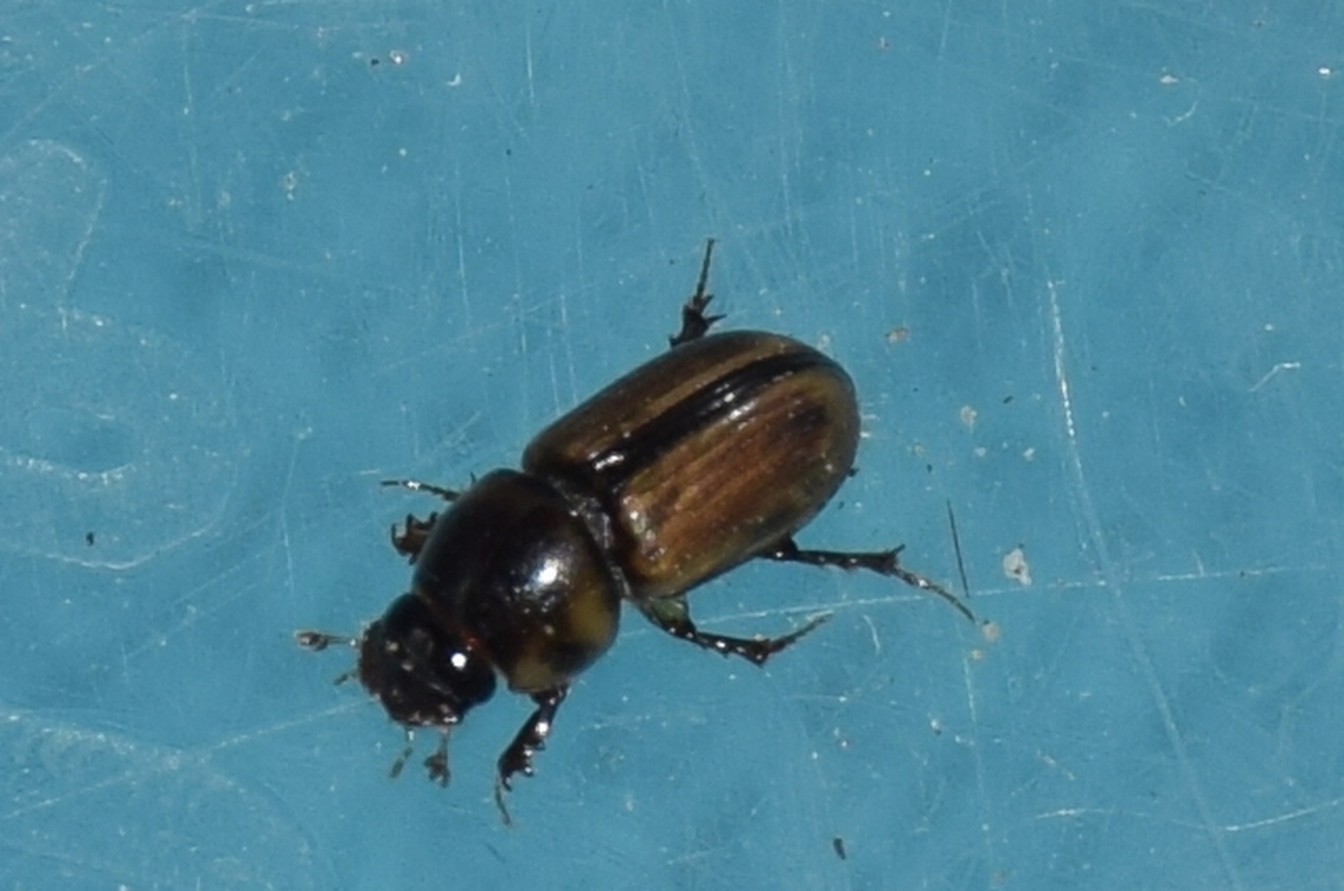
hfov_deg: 9.8
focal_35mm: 210
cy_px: 446
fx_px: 7824
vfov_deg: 6.5
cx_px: 672
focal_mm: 140
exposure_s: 1/160
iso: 100
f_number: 13
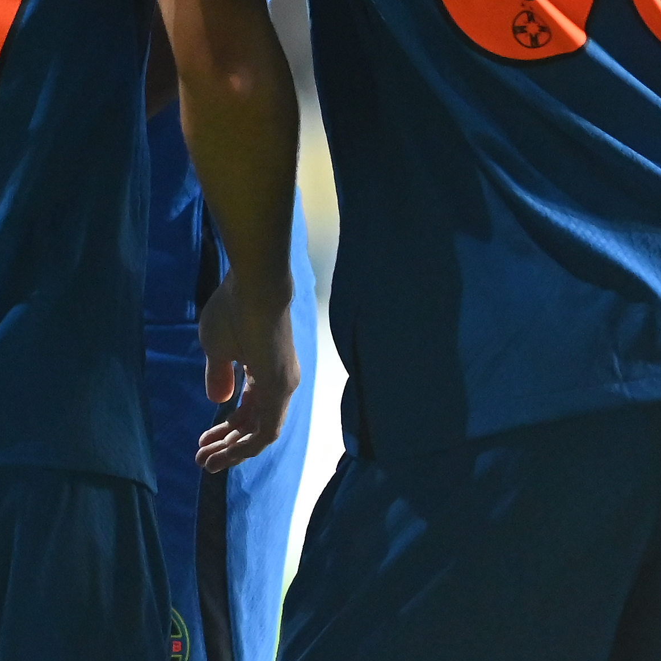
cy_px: -134
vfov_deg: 1.4
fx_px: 27761
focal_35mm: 1285
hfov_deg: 1.4
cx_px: -344
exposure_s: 1/500
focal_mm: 300
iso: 4000
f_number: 2.8
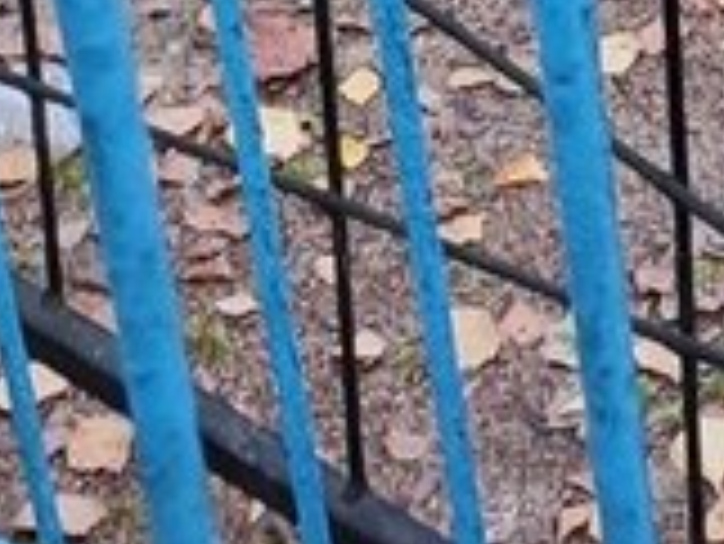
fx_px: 3328
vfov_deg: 8.1
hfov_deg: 12.1
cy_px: -1052
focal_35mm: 159
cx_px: 944
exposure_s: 1/33
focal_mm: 6.04
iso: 100
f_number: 1.9
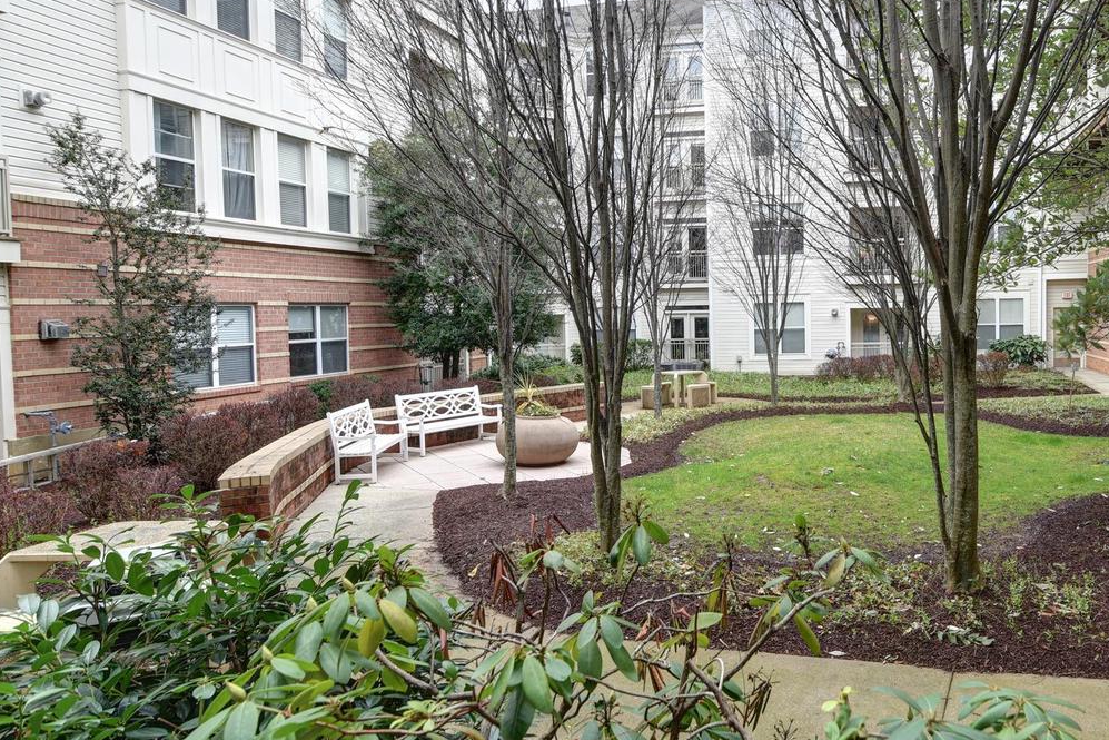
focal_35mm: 26
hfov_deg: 66.7
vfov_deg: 49.5
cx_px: 775
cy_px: 331
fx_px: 801
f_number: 4.5
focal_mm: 18
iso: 100
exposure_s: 1/50
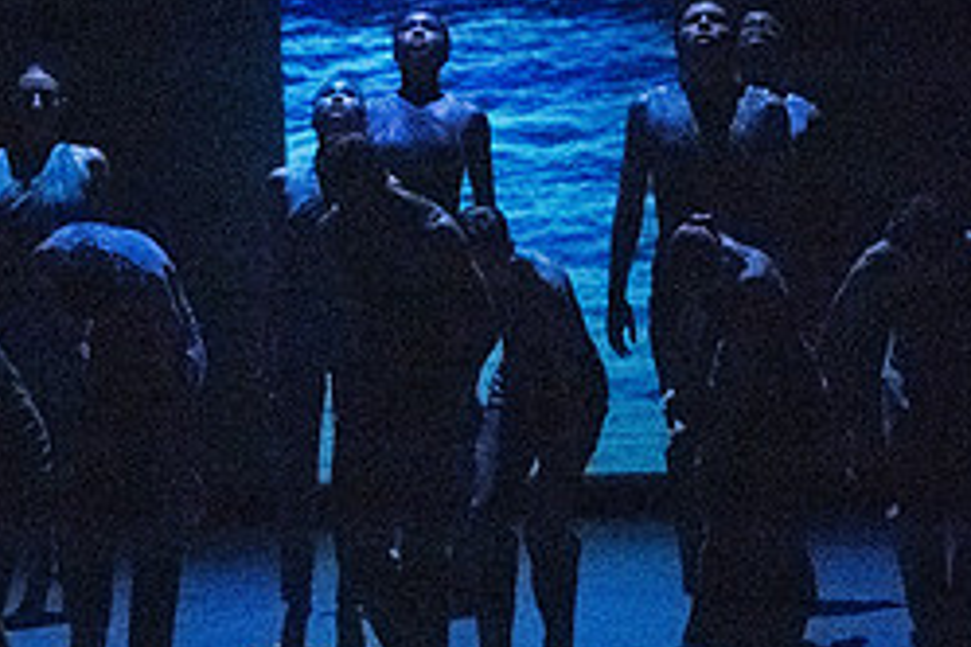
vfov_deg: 2.3
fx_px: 16263
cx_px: 464
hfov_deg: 3.4
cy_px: 84
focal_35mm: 603
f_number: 5.6
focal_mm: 259
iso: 25600
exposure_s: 1/400
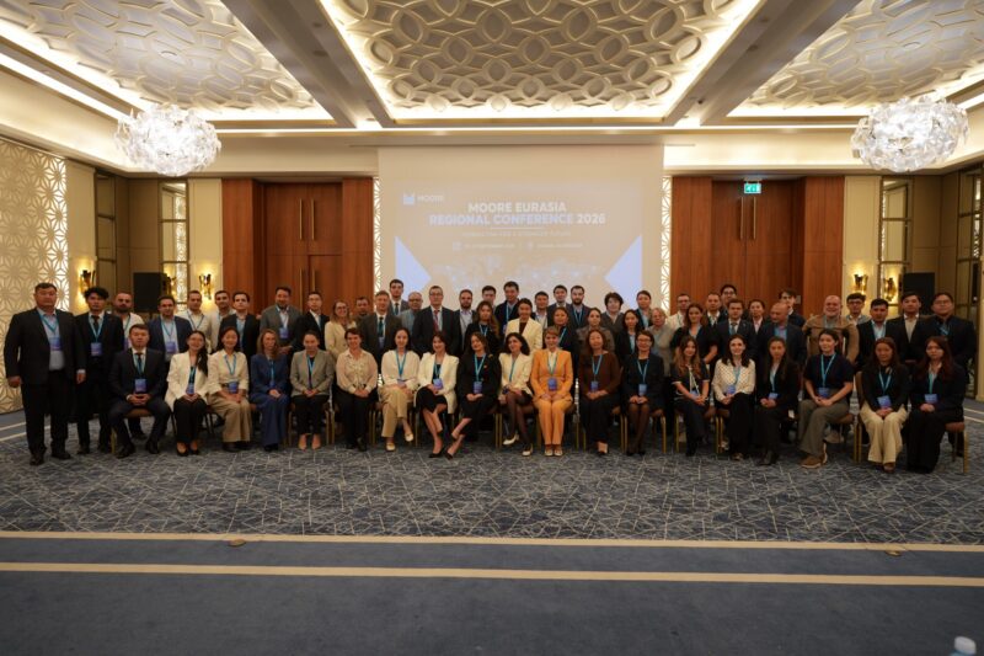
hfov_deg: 78.6
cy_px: 328
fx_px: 601
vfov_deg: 57.2
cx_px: 492
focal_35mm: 22
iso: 640
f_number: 2.8
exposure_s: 1/100
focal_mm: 22
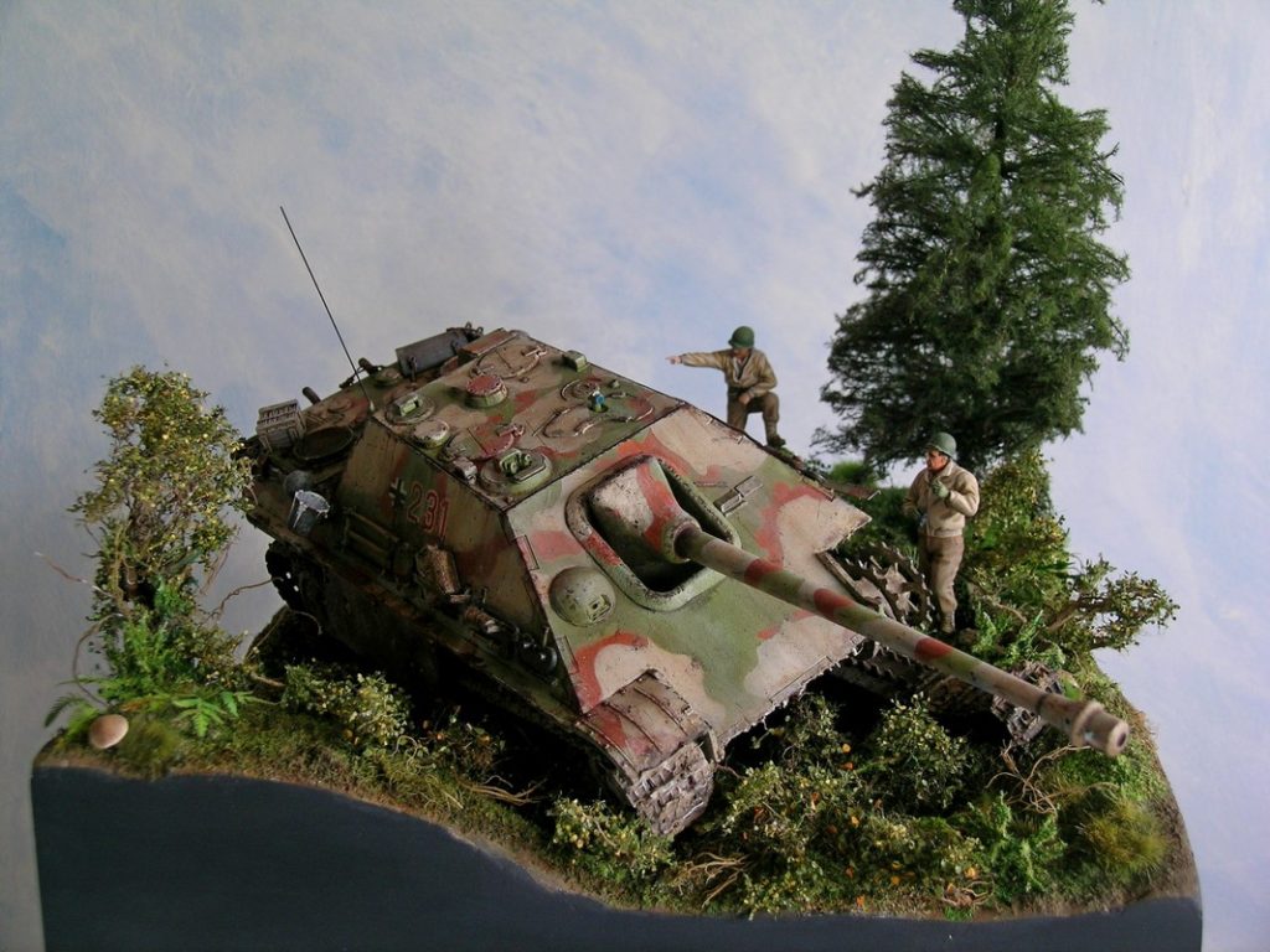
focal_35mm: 42
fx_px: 1541
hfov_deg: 44.8
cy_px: 476
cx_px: 635
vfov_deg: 34.3
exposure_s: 1/11.6
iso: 50
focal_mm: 8.7
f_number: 3.6
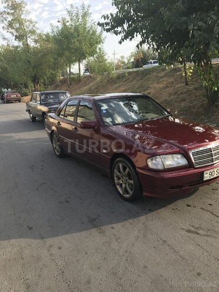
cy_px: 146
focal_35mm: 28
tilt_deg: -14.2
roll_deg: +4.0
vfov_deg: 63.4
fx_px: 236
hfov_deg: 49.7
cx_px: 110
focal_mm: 3.99
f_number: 1.8
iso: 20
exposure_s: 1/311
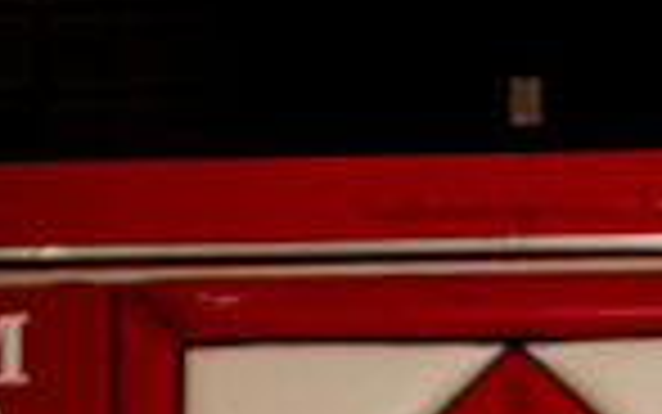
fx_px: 1354
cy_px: 981
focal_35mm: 75
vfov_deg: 13.2
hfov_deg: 27.0
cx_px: 520
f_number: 1.4
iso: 100
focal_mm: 24
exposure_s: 1/500
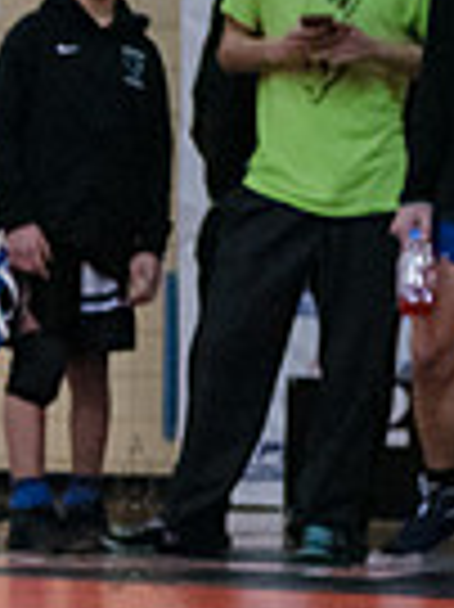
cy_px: 511
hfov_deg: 4.8
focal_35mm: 301
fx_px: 5272
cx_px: -737
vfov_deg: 6.6
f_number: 3.2
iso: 8000
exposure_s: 1/400
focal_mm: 70
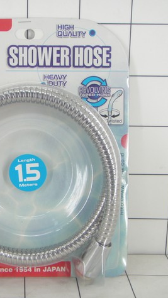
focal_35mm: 75
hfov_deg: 16.0
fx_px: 593
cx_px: 31
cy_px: 148
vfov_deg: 28.2
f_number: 4
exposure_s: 1/40
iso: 100
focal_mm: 9.13
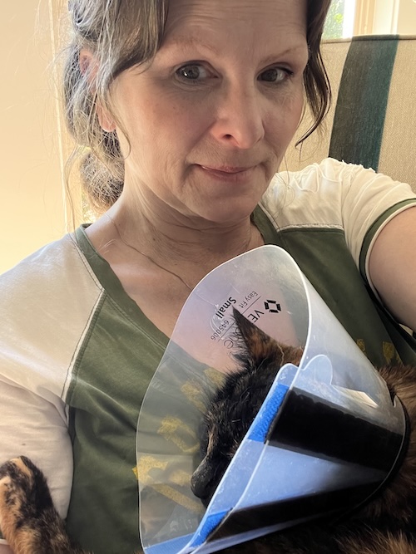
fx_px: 481
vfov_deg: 60.0
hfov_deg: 46.8
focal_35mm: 30
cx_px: 208
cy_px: 277
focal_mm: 2.71
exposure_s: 1/60
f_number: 2.2
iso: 250
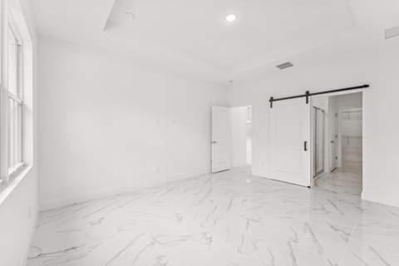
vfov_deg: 81.2
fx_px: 155
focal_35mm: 14
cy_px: 133
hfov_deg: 104.3
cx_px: 200
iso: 200
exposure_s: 1/6
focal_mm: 14
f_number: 8
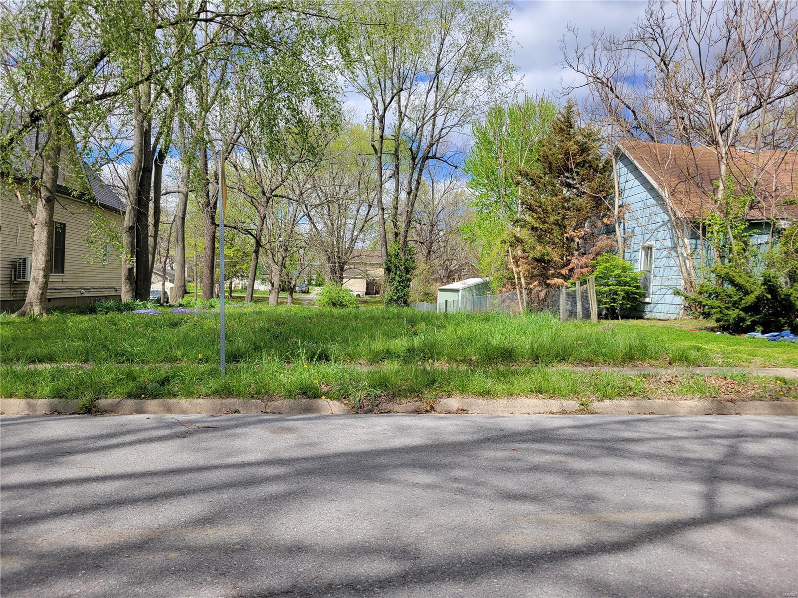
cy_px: 299
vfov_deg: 53.1
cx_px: 399
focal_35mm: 26
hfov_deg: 67.3
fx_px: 599
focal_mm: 5.4
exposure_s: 1/1884
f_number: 1.8
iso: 40
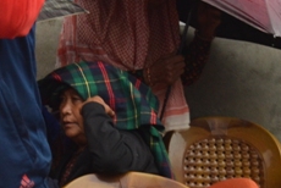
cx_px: -181
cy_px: -132
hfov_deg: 15.3
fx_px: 938
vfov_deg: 10.8
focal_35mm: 120
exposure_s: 1/100
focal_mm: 18
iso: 400
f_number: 5
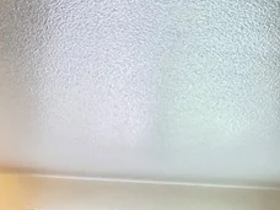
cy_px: 301
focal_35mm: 63
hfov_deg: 30.2
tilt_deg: -2.5
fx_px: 510
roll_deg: -2.4
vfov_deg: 20.4
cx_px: 69
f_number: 2.2
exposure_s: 1/60
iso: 800
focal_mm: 2.22
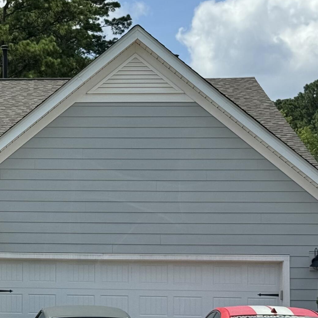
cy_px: 224
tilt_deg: +3.2
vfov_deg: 14.1
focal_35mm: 123
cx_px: -46
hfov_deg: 13.8
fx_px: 1278
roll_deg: -1.0
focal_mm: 6.76
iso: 64
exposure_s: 1/4608
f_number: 1.78
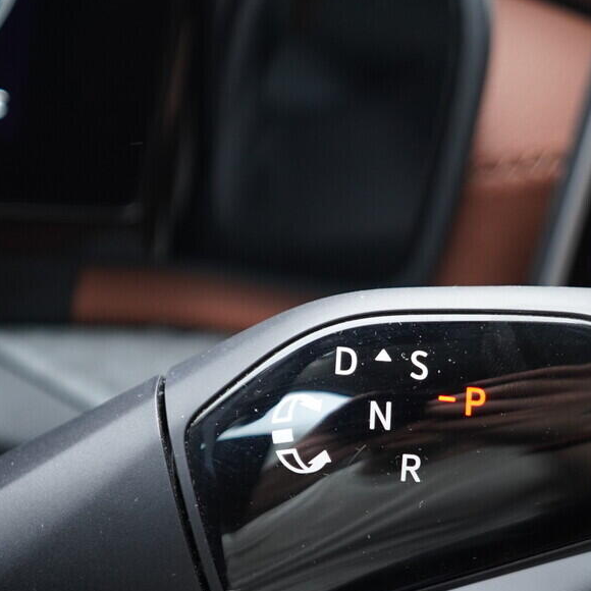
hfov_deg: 22.8
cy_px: 402
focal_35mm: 76
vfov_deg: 22.6
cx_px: 306
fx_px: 1468
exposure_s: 1/40
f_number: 2.8
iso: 500
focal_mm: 24
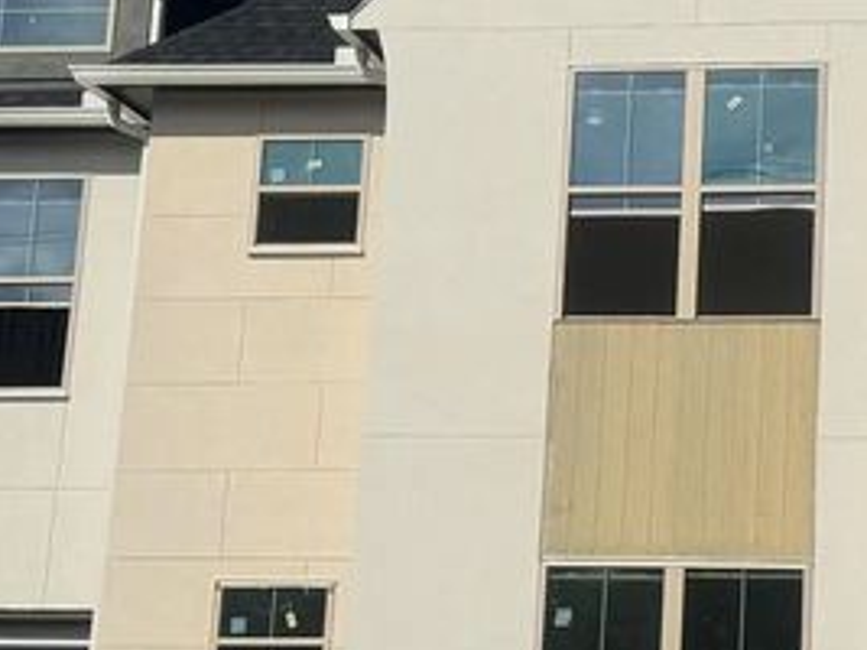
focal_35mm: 92
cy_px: 257
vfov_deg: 16.0
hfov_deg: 20.7
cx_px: 828
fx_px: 2303
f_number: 1.78
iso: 64
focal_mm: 6.76
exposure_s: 1/12346
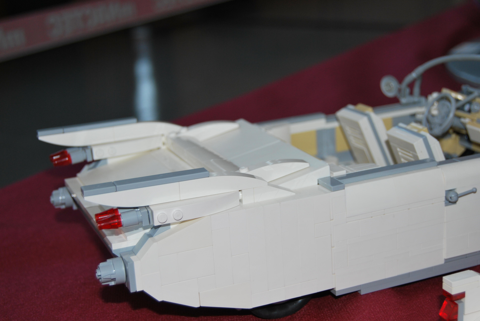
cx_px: 240
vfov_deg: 22.7
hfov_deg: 33.4
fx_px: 801
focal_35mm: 60
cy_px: 160
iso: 200
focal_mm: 40
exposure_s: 1/60
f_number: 5
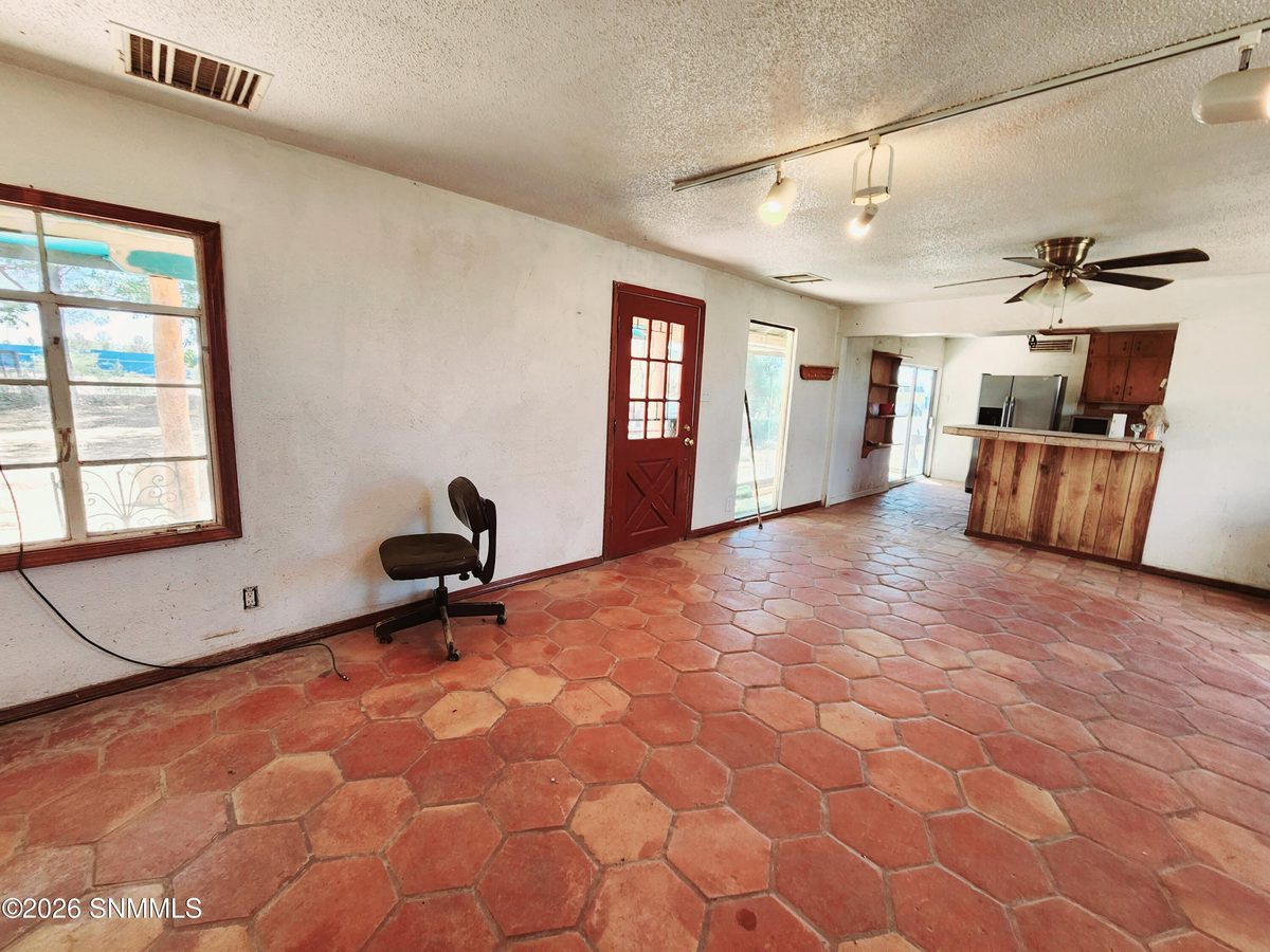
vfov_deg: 89.9
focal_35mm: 13
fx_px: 477
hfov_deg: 106.2
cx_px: 635
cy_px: 476
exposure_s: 1/60.2
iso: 50
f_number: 2.2
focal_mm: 2.2
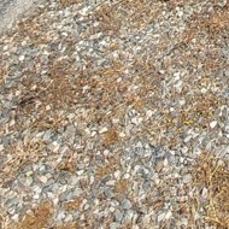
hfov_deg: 21.9
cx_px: 364
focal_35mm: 62
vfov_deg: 16.2
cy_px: -289
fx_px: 464
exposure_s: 1/1317
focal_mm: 2.2
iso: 64
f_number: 2.2
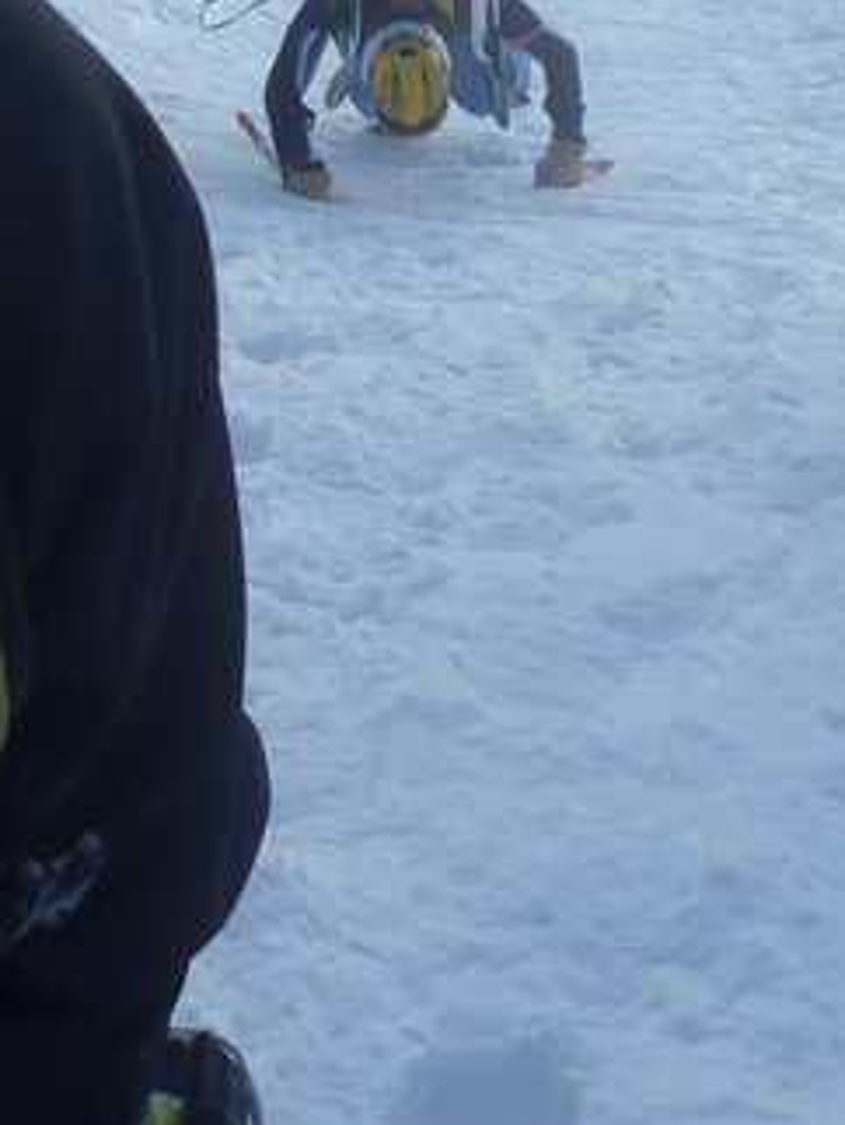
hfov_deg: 16.6
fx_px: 2893
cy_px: -451
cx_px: 251
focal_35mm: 89
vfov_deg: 19.7
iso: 80
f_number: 3.3
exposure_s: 1/500
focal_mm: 4.9
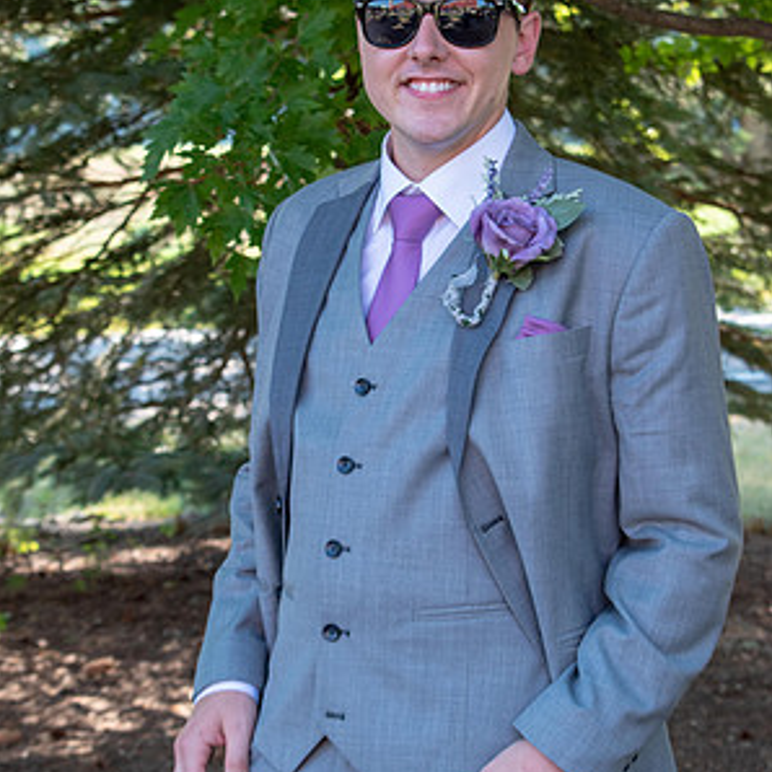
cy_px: 376
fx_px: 2675
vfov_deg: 16.4
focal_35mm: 106
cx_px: 386
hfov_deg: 16.4
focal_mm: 55
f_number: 6.3
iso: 400
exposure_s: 1/160
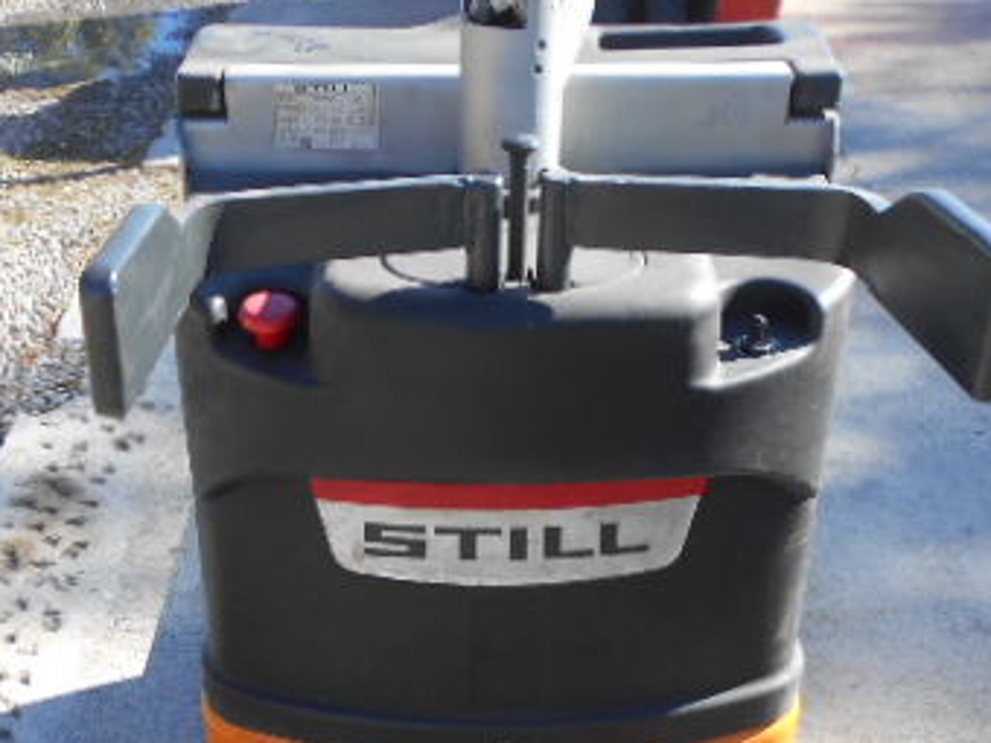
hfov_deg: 38.8
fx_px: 1403
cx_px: 411
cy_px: 591
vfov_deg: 29.0
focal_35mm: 49
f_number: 3.2
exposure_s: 1/250
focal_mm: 4.6
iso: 80
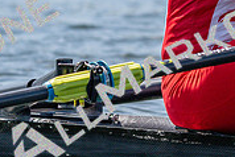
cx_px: 280
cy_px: -24
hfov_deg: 3.2
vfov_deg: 2.1
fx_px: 4246
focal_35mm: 650
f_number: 5.6
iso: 320
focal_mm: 200
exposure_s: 1/2000
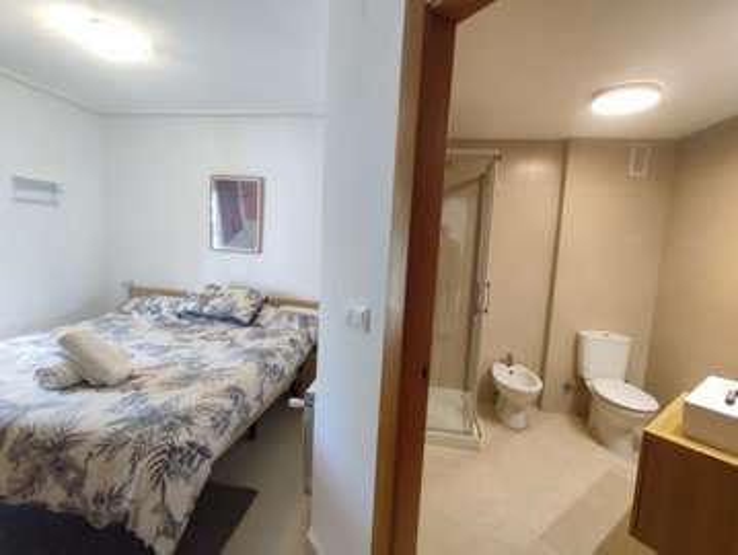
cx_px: 369
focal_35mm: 16
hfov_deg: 94.4
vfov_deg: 78.2
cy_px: 278
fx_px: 341
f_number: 2.2
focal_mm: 1.65
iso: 227
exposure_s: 1/50
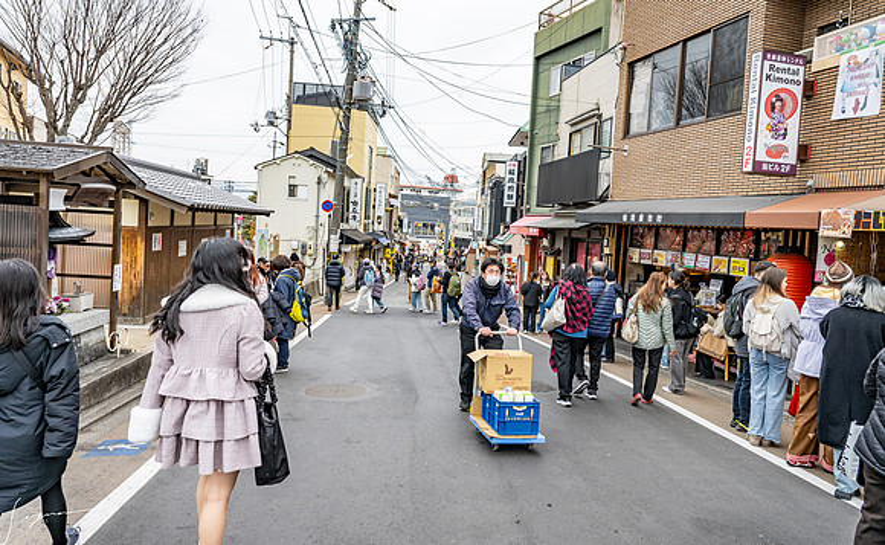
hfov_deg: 70.4
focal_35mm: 26
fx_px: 627
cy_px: 250
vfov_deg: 46.9
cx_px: 442
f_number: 4
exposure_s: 1/400
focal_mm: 25.5
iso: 160
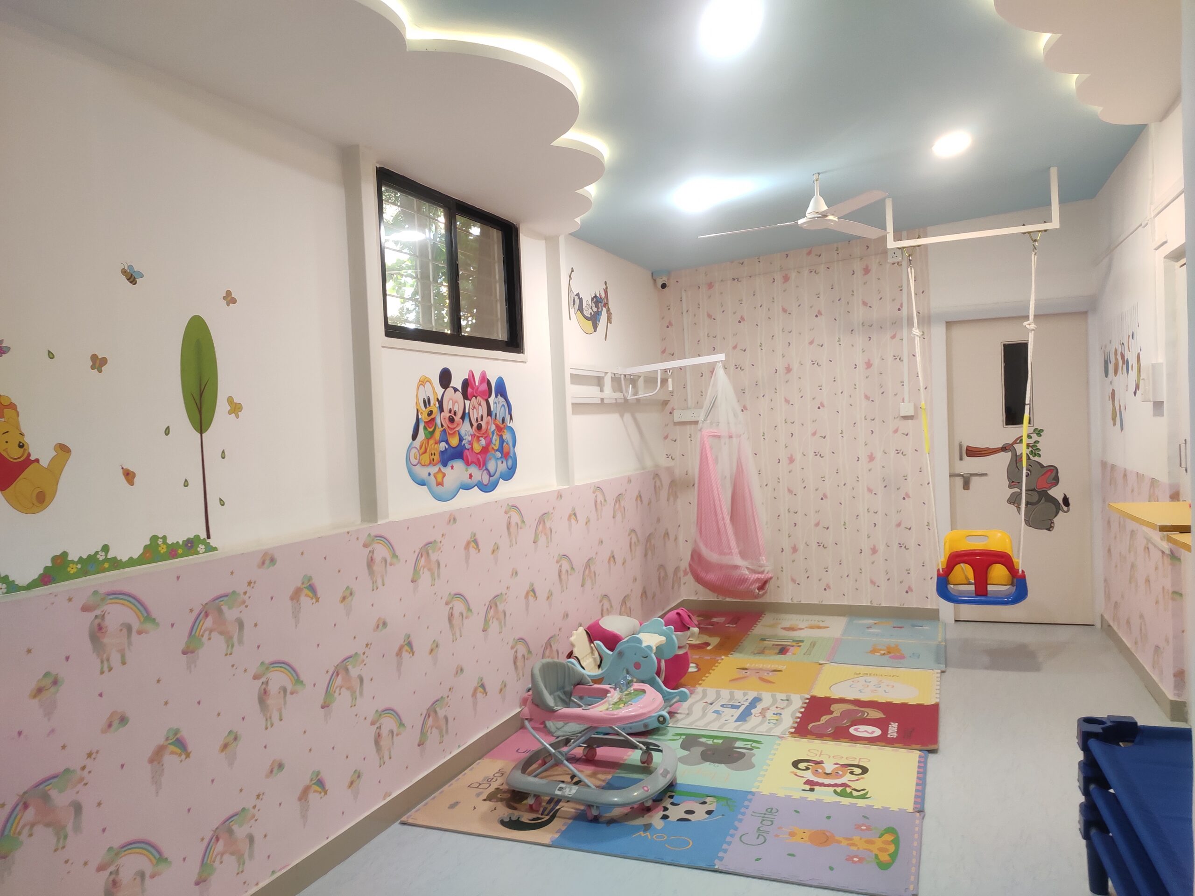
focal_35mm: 25
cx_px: 598
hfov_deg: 69.4
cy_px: 448
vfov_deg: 54.9
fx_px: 863
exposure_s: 1/33
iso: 391
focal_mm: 4.74
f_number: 1.79
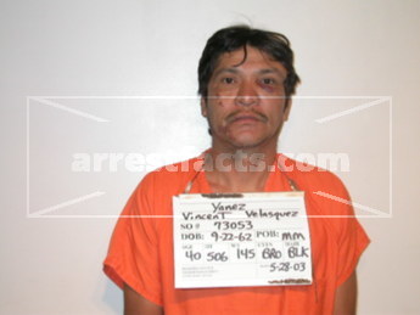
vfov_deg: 24.8
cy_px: 158
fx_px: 716
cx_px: 210
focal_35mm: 59
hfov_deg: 32.7
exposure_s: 1/60.3
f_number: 3
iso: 100
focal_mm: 12.2
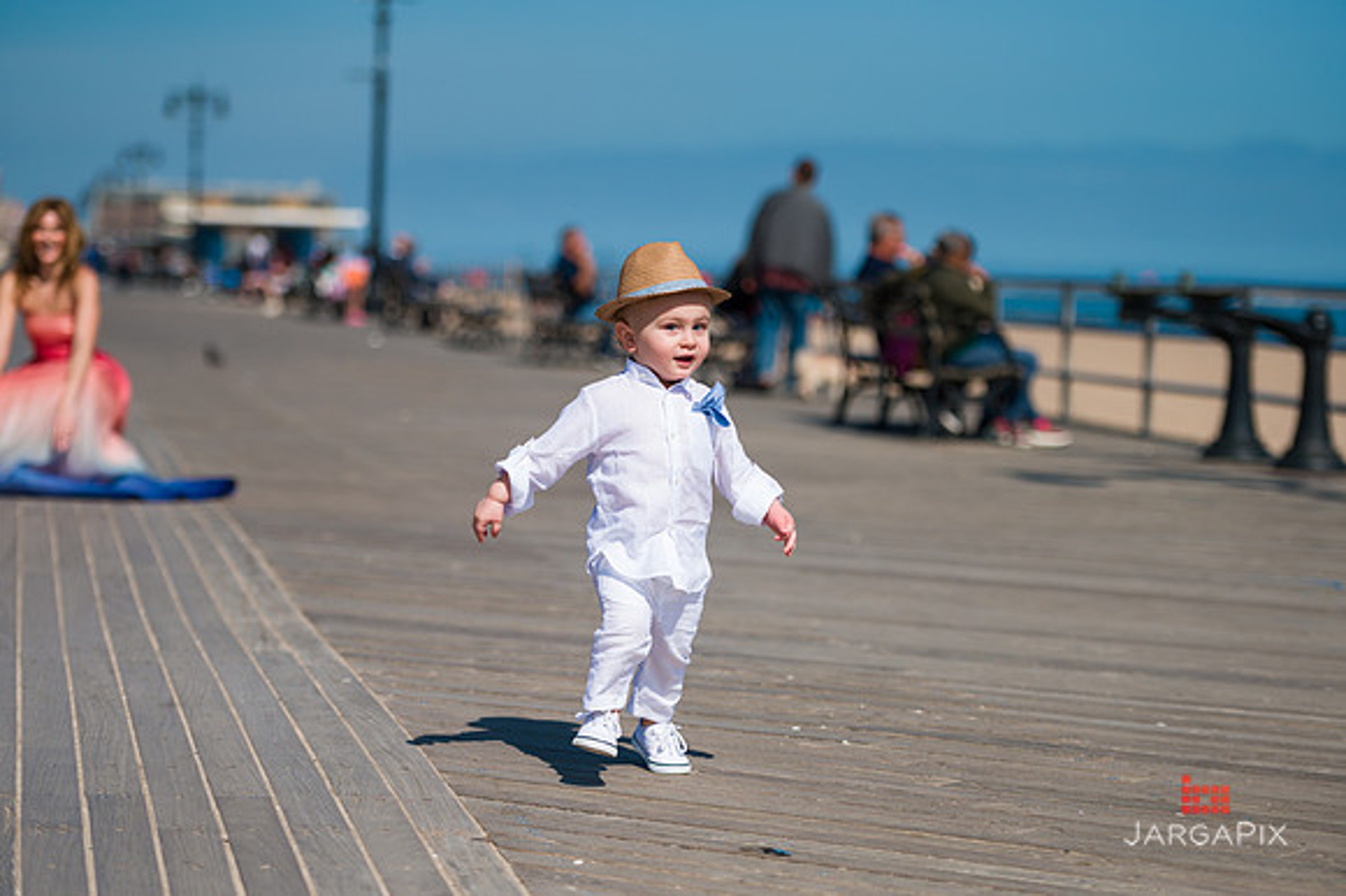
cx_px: 673
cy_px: 448
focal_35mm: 110
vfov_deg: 12.4
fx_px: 4110
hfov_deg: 18.6
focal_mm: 110
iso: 200
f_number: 3.2
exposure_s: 1/8000
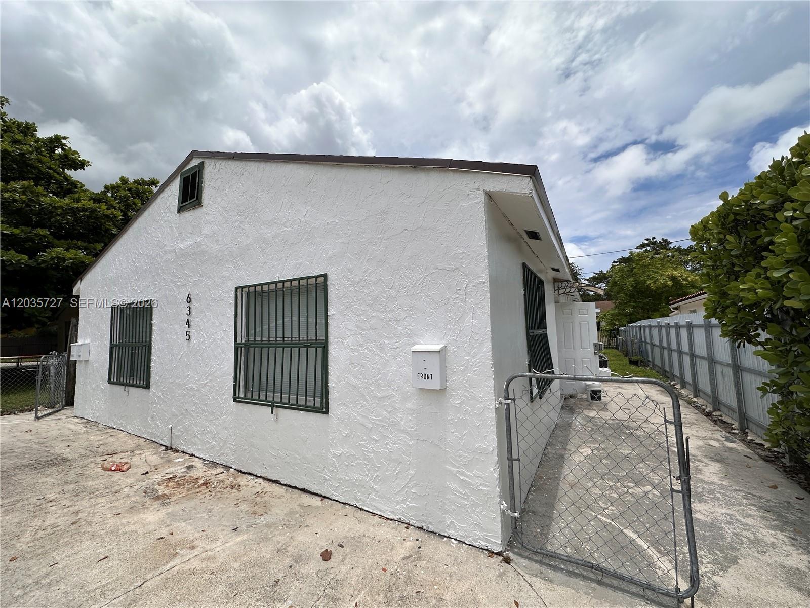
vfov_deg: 85.7
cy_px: 304
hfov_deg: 102.1
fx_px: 328
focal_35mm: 14
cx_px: 405
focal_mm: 2.22
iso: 50
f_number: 2.2
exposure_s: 1/4651
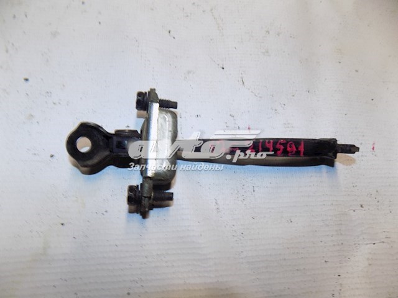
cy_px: 149
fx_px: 264
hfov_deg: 73.9
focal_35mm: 23
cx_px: 199
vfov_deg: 58.9
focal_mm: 4
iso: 100
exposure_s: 1/30
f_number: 3.1
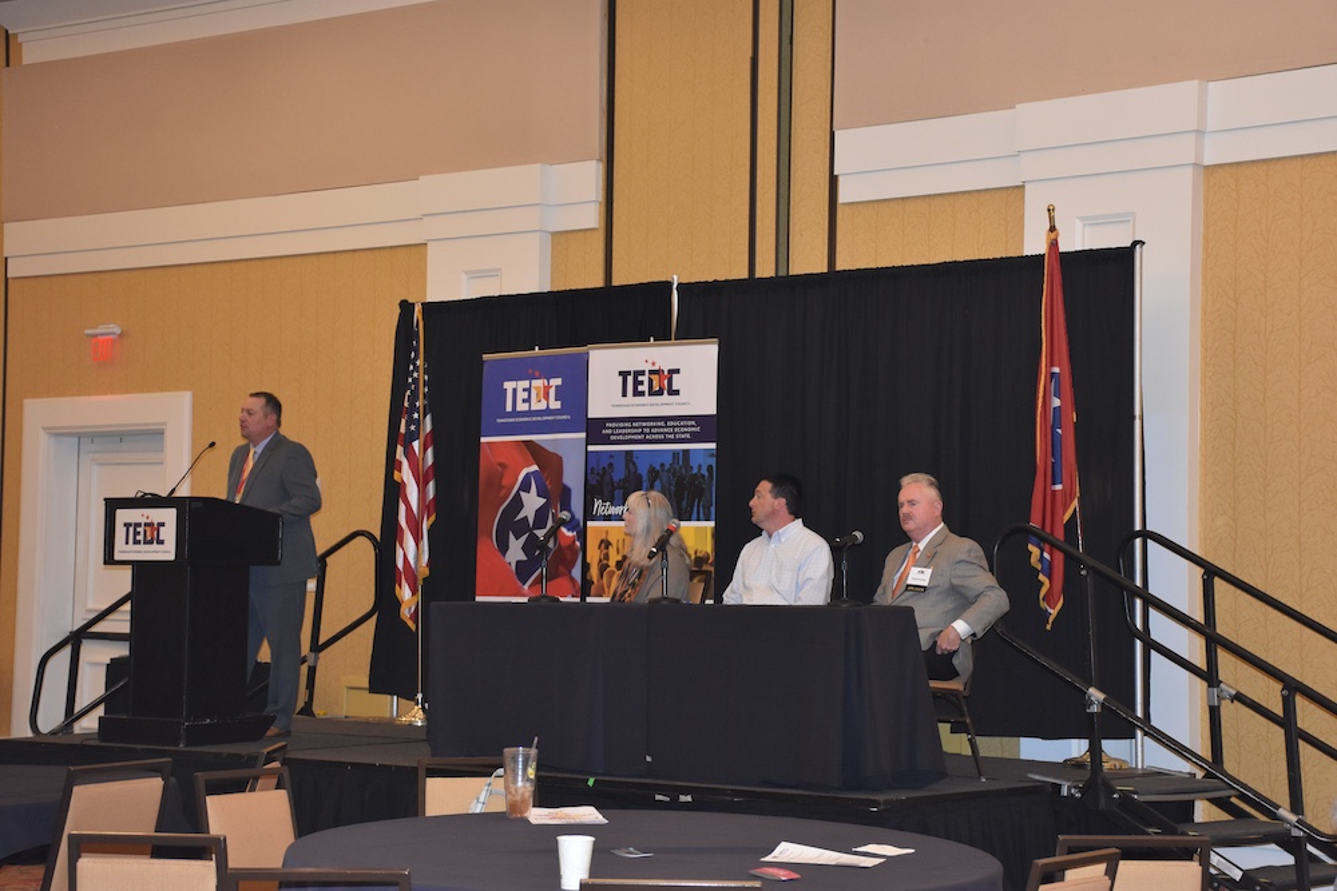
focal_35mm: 72
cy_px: 446
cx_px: 668
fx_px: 2674
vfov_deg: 18.9
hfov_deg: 28.1
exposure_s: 1/60
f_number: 5.6
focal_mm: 48
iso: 1600
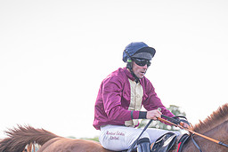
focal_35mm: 230
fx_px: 1457
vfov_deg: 5.9
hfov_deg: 8.9
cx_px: 159
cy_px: 228
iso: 640
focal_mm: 70
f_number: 2.8
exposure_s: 1/1600
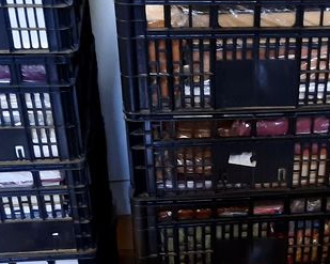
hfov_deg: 23.4
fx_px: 771
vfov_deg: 19.1
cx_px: 305
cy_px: 231
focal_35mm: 79
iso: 640
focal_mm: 4.6
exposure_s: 1/33
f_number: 2
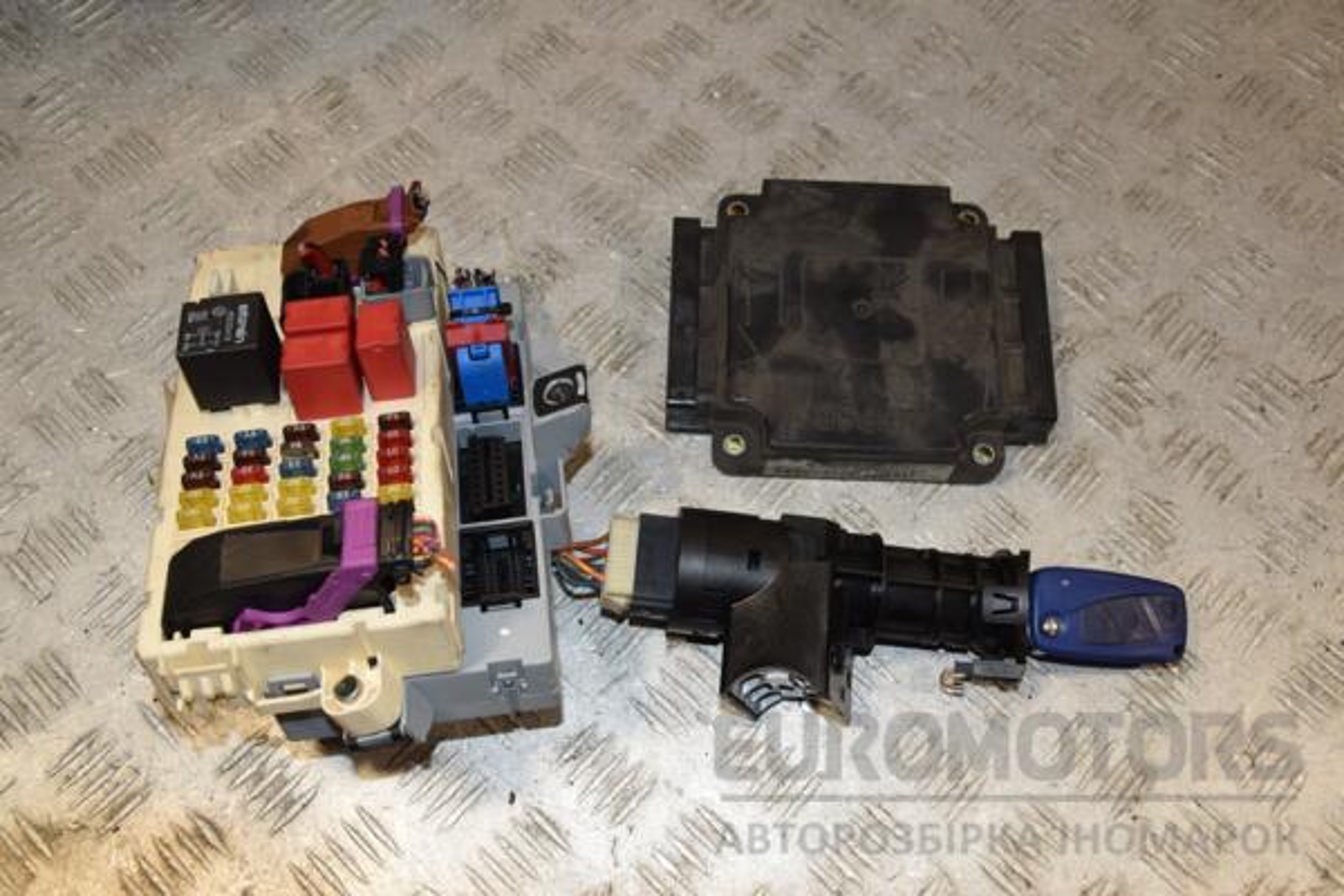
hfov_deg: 53.1
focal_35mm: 36
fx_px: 1344
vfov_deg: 36.9
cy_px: 448
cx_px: 672
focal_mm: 24
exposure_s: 1/200
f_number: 8
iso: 800
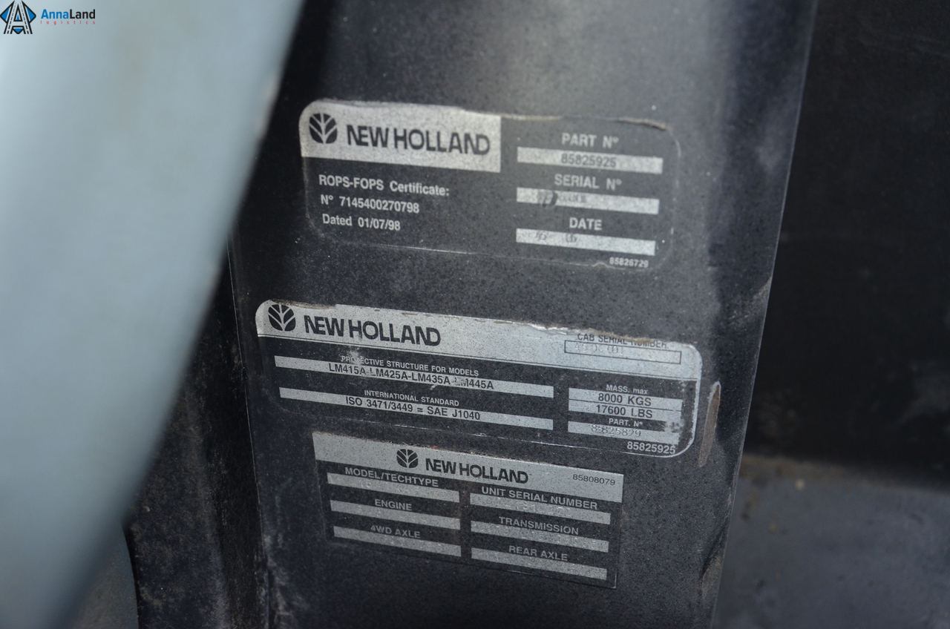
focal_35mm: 39
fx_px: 1027
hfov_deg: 49.6
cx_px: 475
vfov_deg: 34.1
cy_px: 314
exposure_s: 1/60
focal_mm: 26
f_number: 4
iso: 900
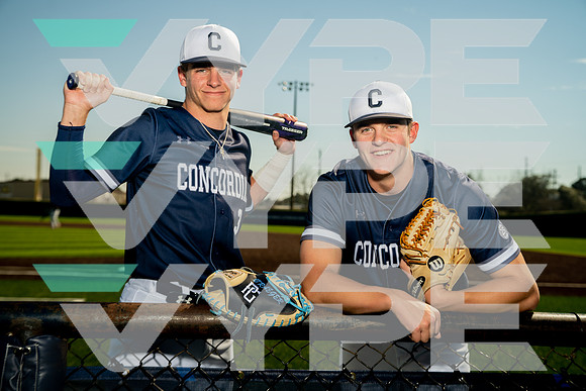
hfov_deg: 41.1
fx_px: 781
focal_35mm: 48
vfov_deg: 28.1
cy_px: 196
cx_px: 293
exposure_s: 1/250
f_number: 4.5
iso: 100
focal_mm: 48
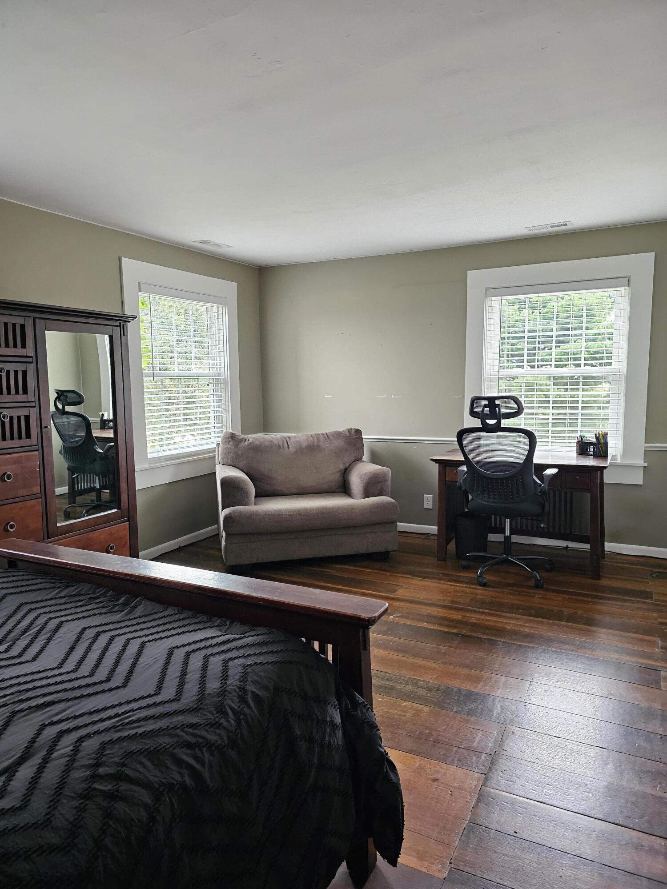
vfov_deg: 73.9
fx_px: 591
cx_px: 334
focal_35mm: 23
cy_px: 444
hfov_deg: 58.9
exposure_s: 1/24
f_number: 1.7
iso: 1250
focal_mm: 6.3
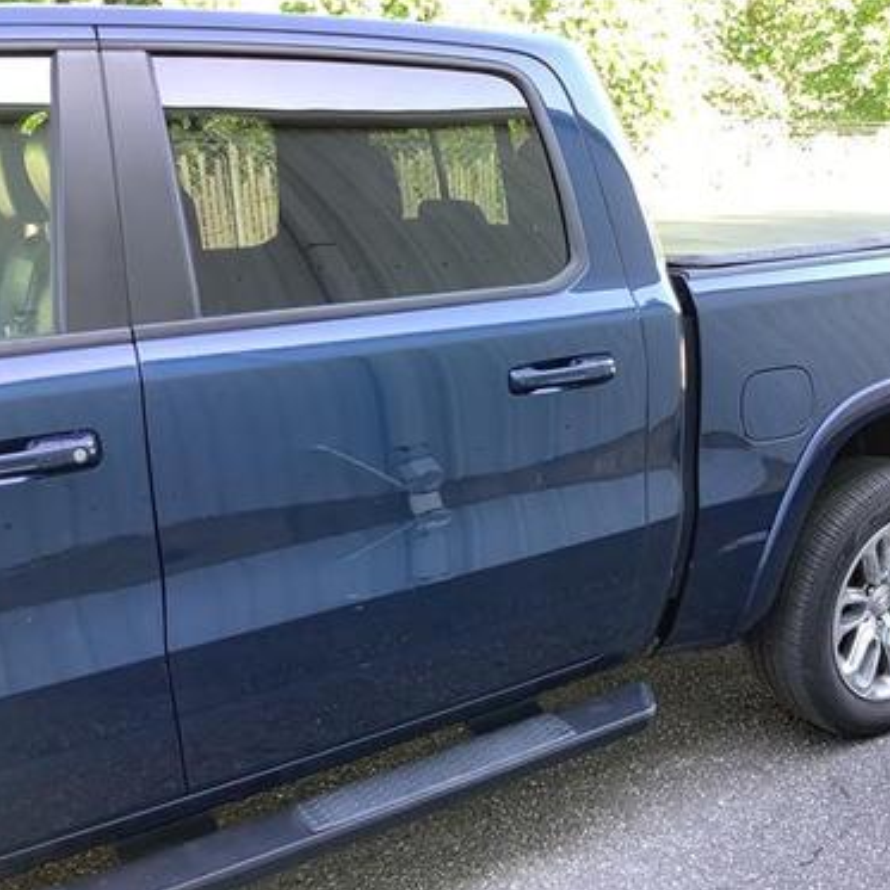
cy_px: 446
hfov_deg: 44.4
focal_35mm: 37
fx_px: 1076
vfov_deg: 44.9
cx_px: 575
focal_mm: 3.3
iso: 50
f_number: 2.4
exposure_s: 1/60
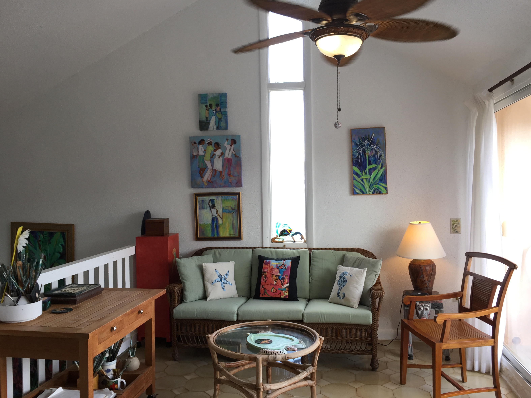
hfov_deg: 60.0
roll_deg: -0.3
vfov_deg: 46.8
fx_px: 460
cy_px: 193
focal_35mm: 30
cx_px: 267
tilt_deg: -0.9
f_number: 2.2
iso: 32
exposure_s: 1/100
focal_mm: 4.15
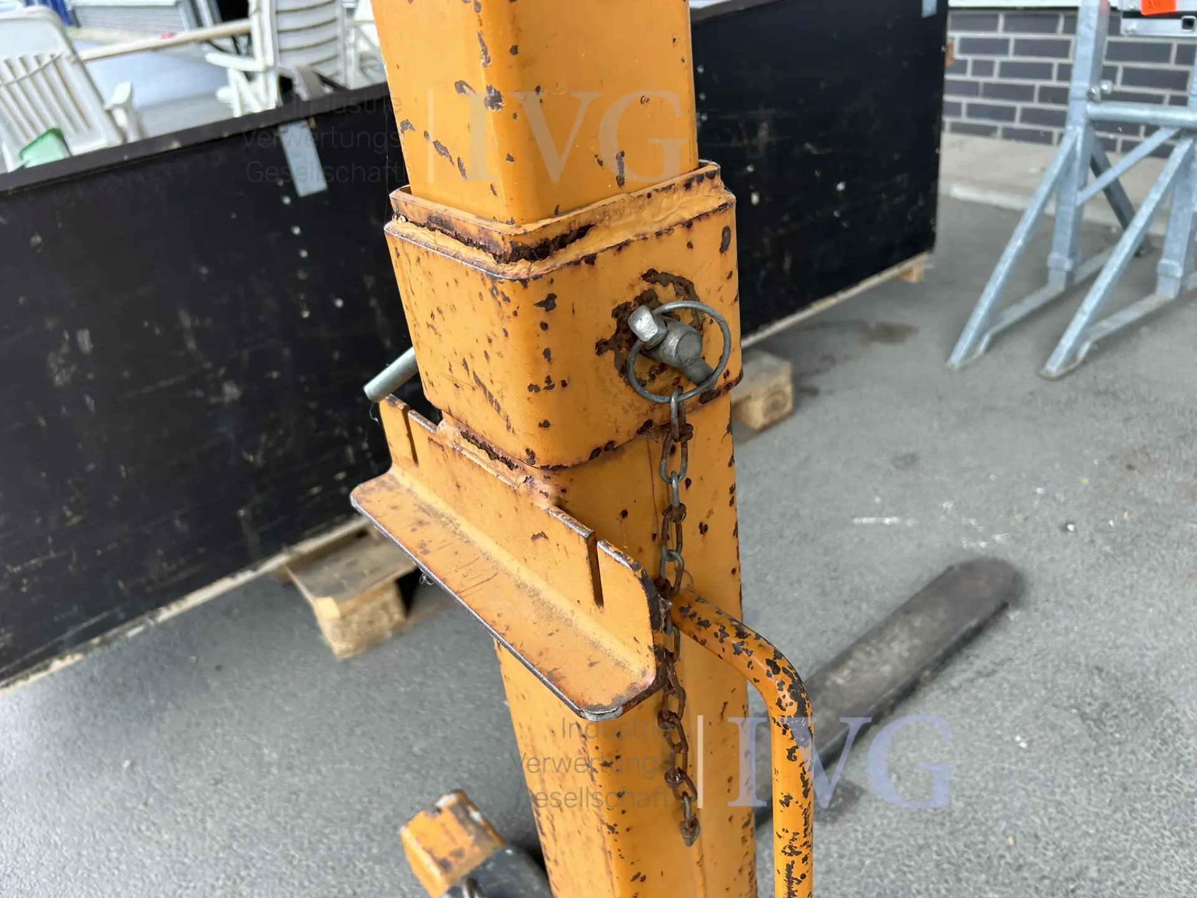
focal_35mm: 26
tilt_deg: -29.9
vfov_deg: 53.1
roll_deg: +7.8
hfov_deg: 67.3
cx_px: 598
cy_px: 449
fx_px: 899
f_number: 1.5
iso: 64
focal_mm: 5.7
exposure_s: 1/121
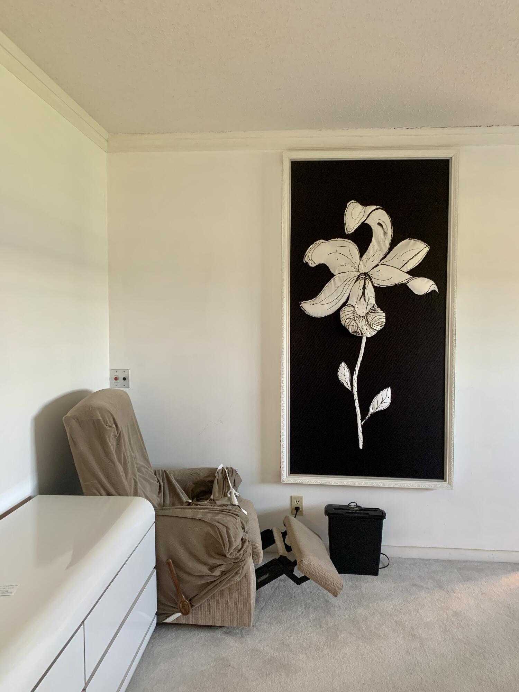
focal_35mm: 26
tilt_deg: -1.9
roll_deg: -0.1
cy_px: 346
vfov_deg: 67.3
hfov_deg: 53.1
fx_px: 520
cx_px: 260
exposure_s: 1/60
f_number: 1.8
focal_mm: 4.25
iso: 200
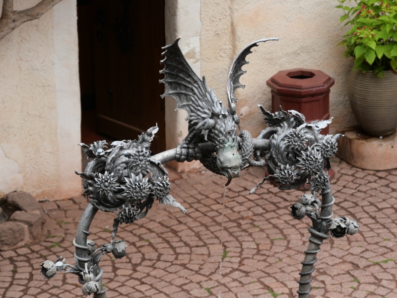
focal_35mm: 122
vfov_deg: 12.1
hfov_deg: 16.1
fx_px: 1399
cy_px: 149
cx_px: 198
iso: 400
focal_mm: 61
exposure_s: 1/160
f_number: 5.2
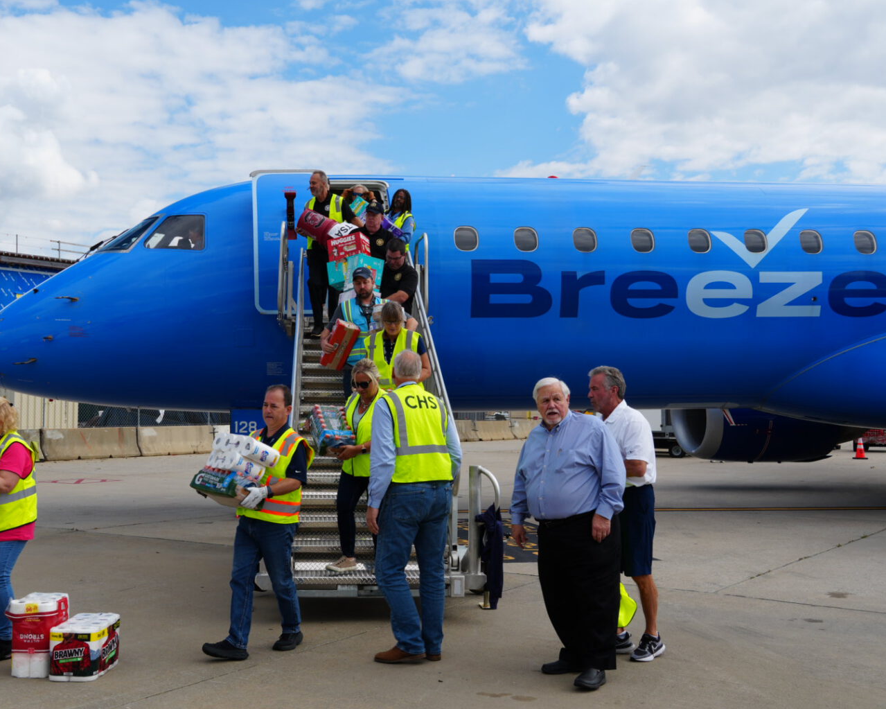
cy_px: 355
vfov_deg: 34.1
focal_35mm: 44
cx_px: 416
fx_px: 1154
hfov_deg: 42.0
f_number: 10
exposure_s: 1/160
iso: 100
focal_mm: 26
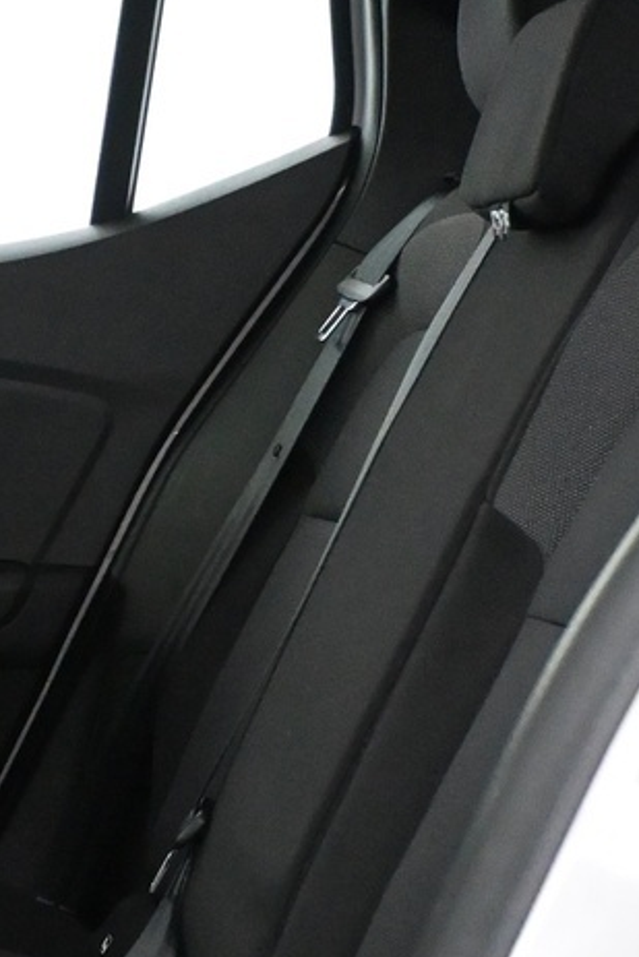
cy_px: 440
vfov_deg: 19.0
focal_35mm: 108
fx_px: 2863
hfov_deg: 12.2
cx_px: -261
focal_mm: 20.5
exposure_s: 1/60
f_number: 3.8
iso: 5600
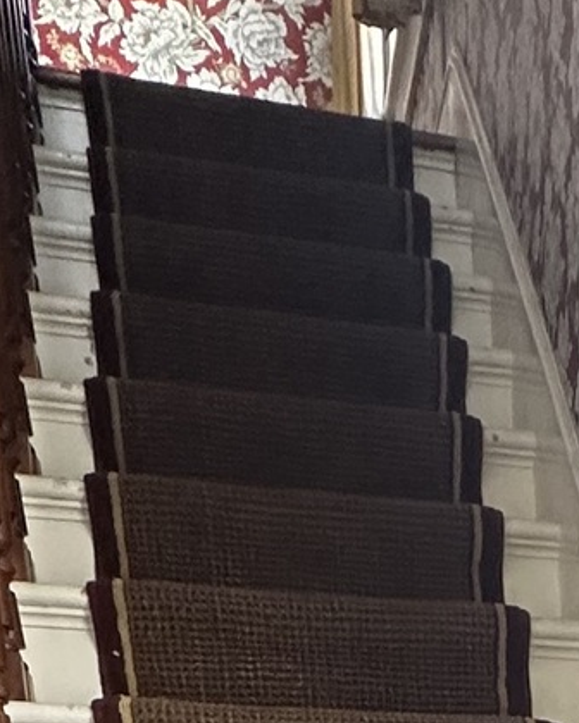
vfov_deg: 17.6
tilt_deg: -15.3
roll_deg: -1.7
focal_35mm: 75
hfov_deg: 18.5
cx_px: 824
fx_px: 1607
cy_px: 1460
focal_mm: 2.22
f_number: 2.2
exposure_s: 1/99
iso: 250
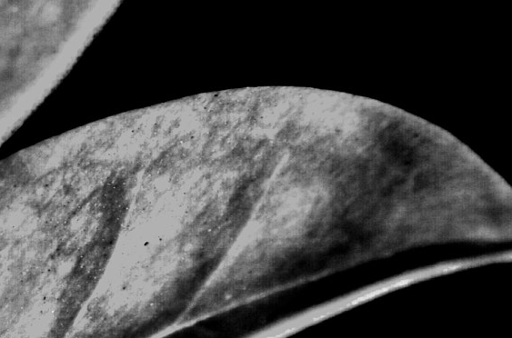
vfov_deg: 5.9
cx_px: -300
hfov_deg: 8.6
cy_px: 172
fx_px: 3304
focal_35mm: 233
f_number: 10
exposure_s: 1/400
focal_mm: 42.5
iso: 320
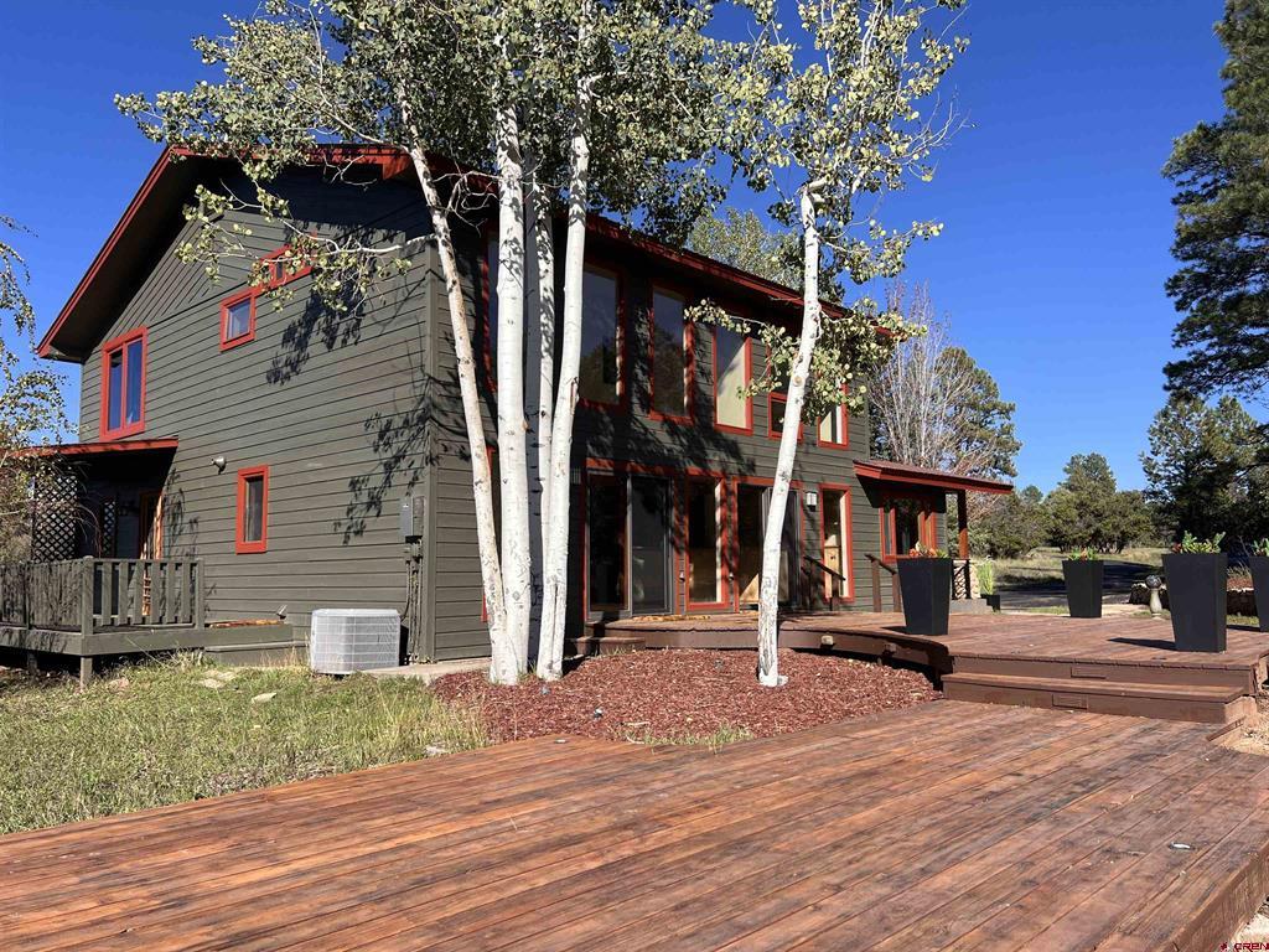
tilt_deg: +5.6
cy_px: 476
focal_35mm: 26
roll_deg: +1.0
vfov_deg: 53.1
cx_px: 634
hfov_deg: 67.3
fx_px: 953
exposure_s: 1/3356
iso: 50
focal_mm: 5.7
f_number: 1.5
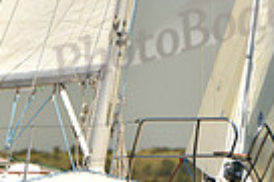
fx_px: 6500
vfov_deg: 1.6
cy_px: 167
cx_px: -50
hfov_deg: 2.4
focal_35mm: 856
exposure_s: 1/800
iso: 250
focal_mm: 200
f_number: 5
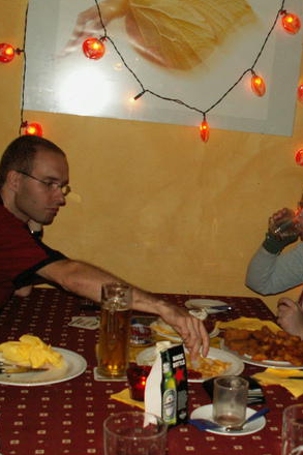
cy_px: 233
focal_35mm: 53
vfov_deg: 37.5
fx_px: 670
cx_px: 260
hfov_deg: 24.9
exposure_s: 1/40
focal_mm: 5.86
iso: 160
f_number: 2.8
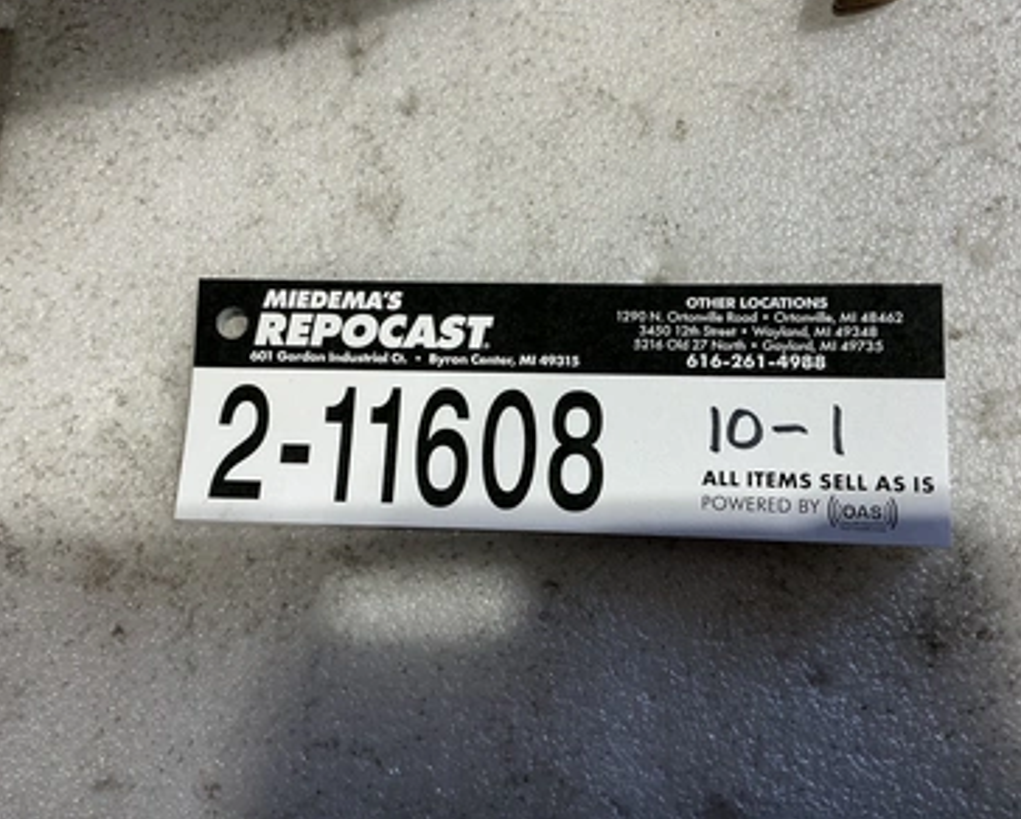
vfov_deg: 48.6
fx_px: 908
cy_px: 401
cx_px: 558
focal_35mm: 30
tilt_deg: -80.9
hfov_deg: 58.6
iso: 64
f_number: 1.8
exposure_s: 1/70
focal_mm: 3
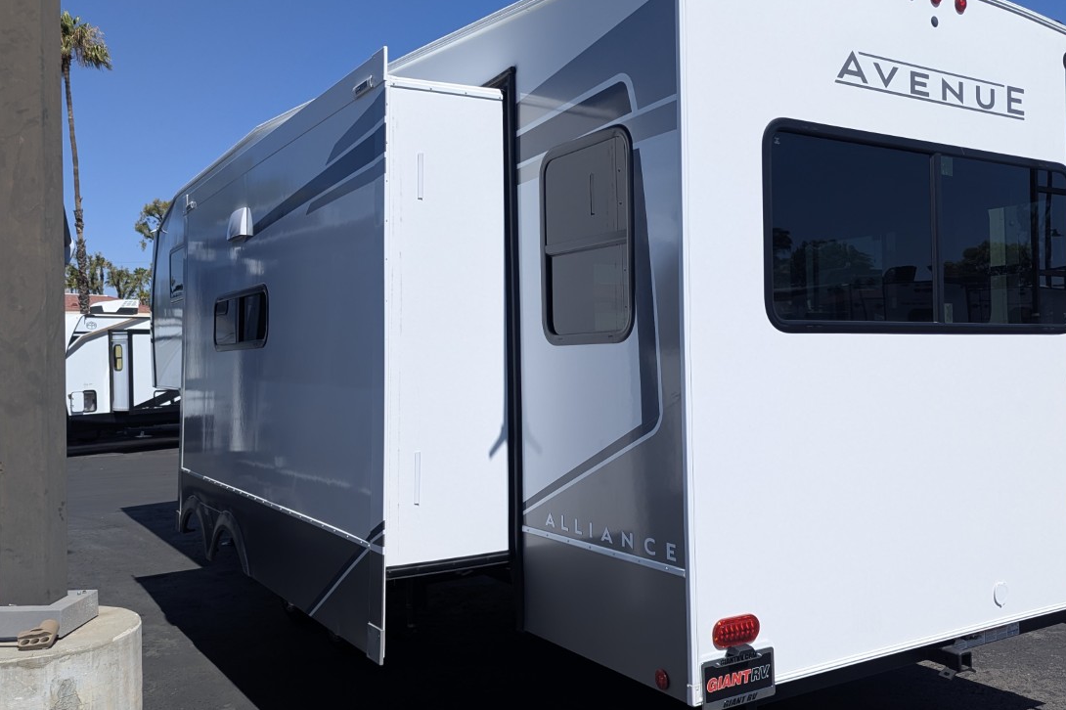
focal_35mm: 32
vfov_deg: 41.1
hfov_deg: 58.6
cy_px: 349
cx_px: 586
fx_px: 947
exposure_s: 1/3425
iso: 62
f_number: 1.85
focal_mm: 6.81
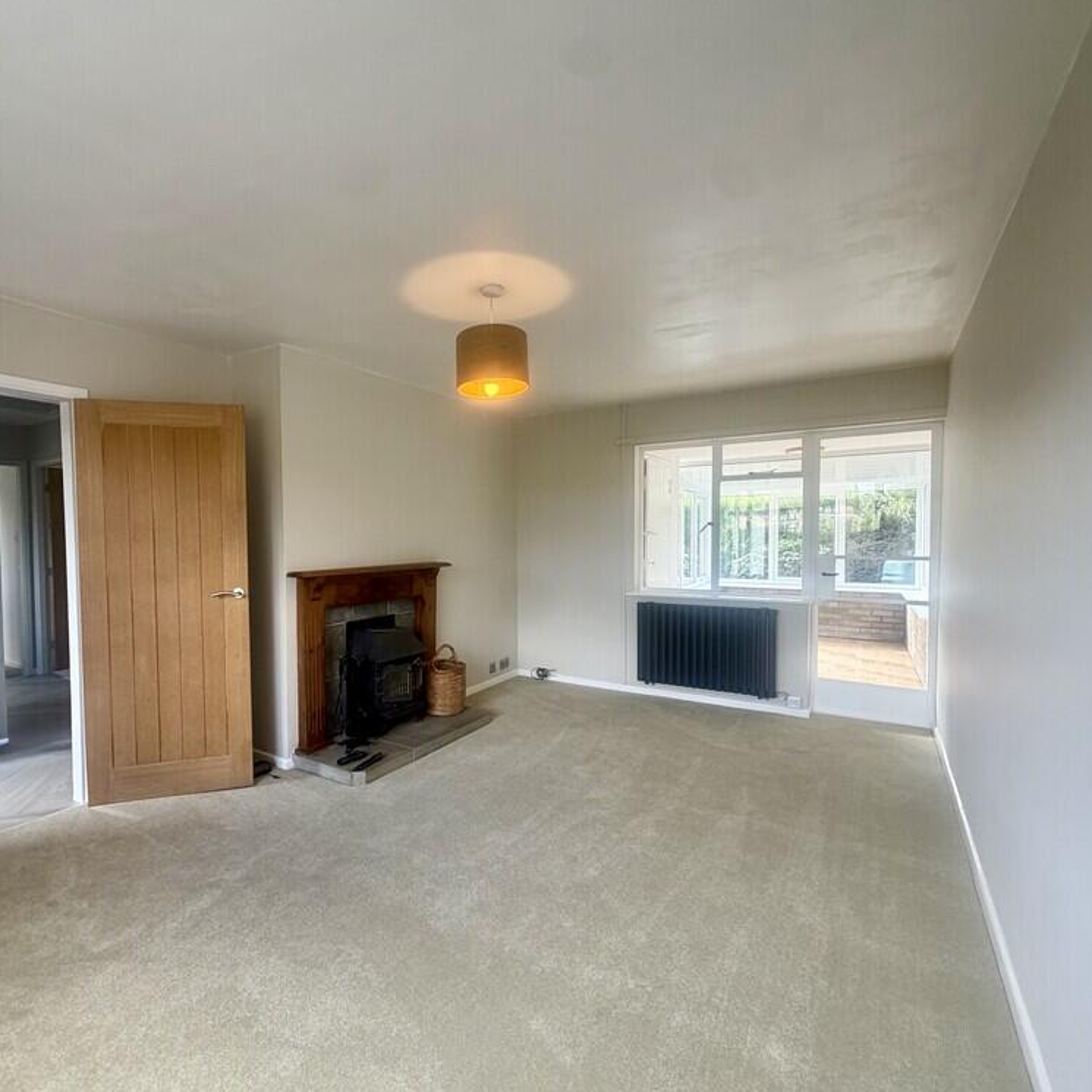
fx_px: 607
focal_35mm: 17
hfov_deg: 83.4
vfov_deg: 84.0
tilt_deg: -0.3
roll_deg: +1.1
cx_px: 466
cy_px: 554
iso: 160
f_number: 2.2
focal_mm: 2.22
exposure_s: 1/121
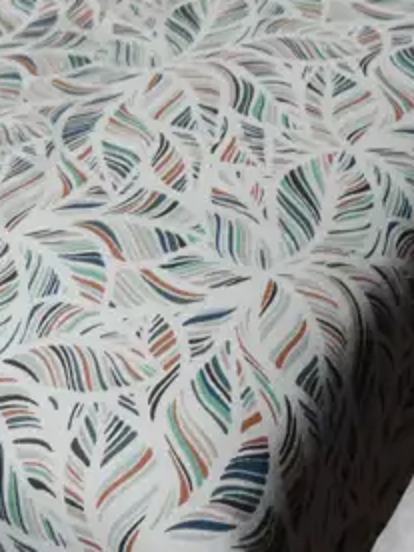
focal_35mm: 104
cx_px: 148
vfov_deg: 18.3
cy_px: -38
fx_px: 1658
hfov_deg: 14.2
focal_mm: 14
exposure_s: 1/80
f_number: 3.5
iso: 200
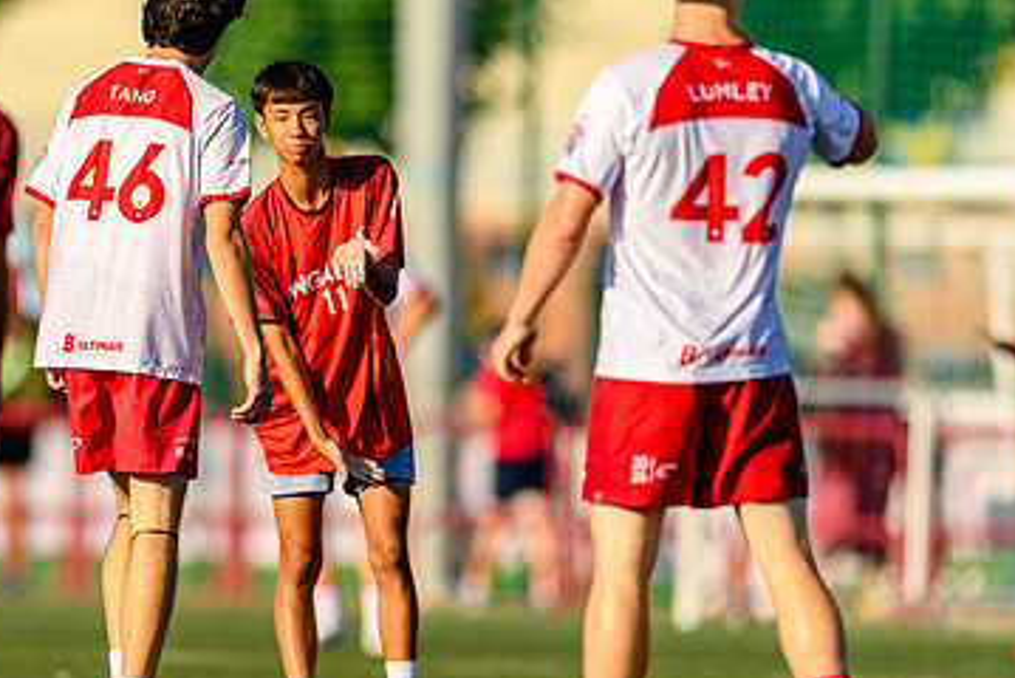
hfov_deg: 2.8
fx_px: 20796
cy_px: 309
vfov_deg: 1.9
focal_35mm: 737
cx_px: 258
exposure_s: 1/1250
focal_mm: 400
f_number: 3.2
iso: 100
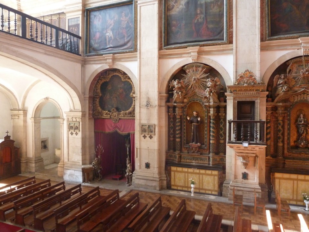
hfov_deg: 69.4
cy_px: 116
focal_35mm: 25
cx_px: 154
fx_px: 223
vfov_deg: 54.9
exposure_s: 1/13
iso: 400
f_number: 3.3
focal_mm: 4.1
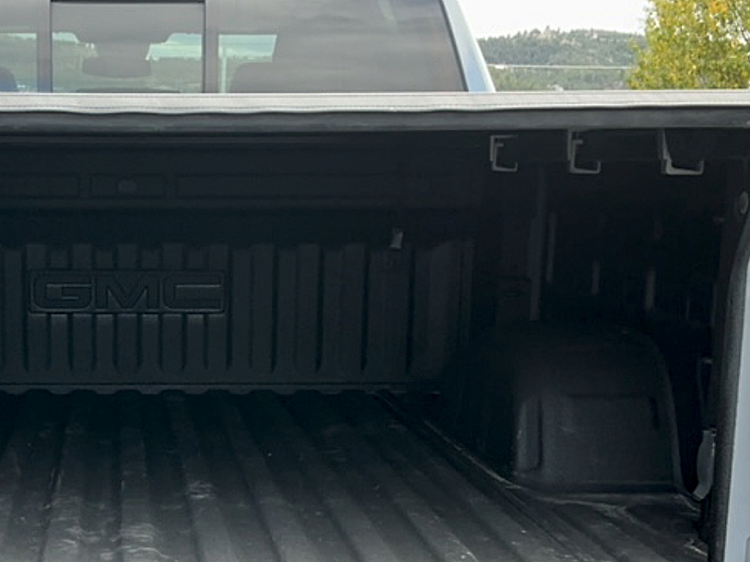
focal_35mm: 59
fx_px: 1278
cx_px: 136
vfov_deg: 24.2
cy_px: 492
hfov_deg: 31.7
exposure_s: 1/120
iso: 20
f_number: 1.8
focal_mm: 3
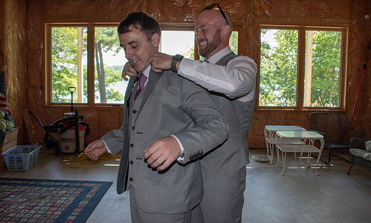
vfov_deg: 43.5
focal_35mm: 28
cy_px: 99
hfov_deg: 67.4
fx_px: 278
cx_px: 186
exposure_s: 1/125
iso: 720
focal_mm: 18
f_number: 5.6
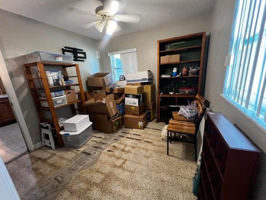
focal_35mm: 14
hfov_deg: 102.0
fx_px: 108
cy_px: 107
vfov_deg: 85.6
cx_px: 134
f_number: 1.8
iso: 640
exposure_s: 1/60
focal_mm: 1.57
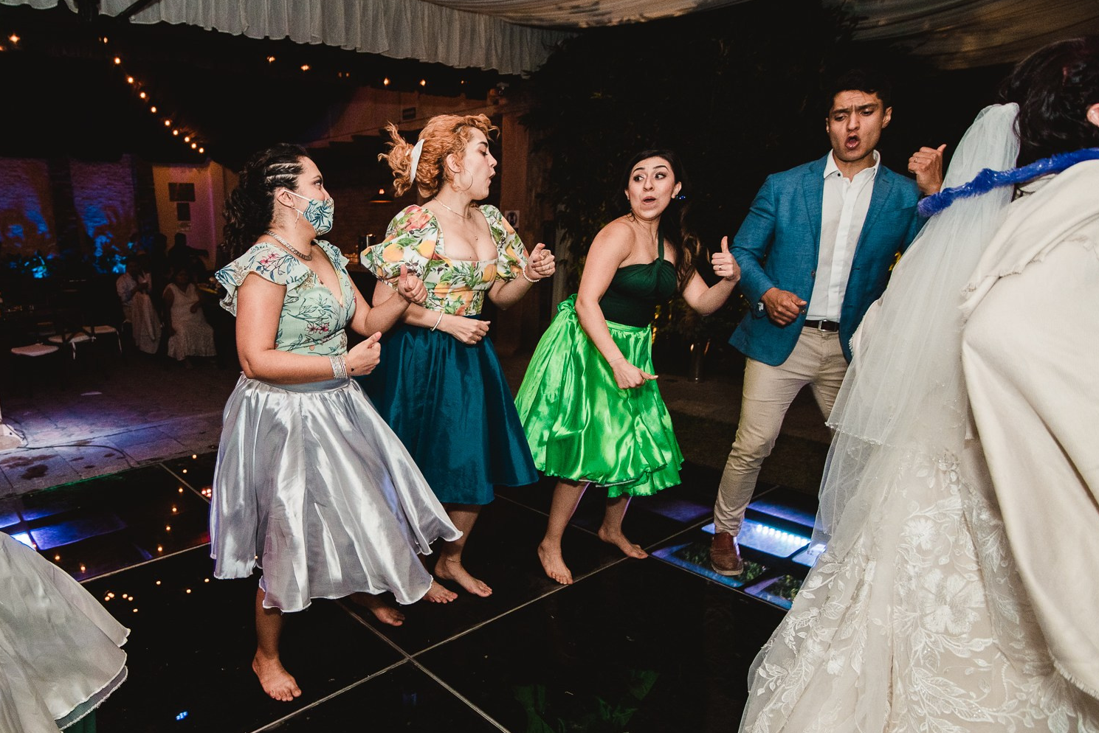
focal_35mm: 22
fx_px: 672
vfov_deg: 57.1
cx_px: 387
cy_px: 414
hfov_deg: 76.6
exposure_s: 1/125
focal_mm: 16
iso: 1250
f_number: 3.2
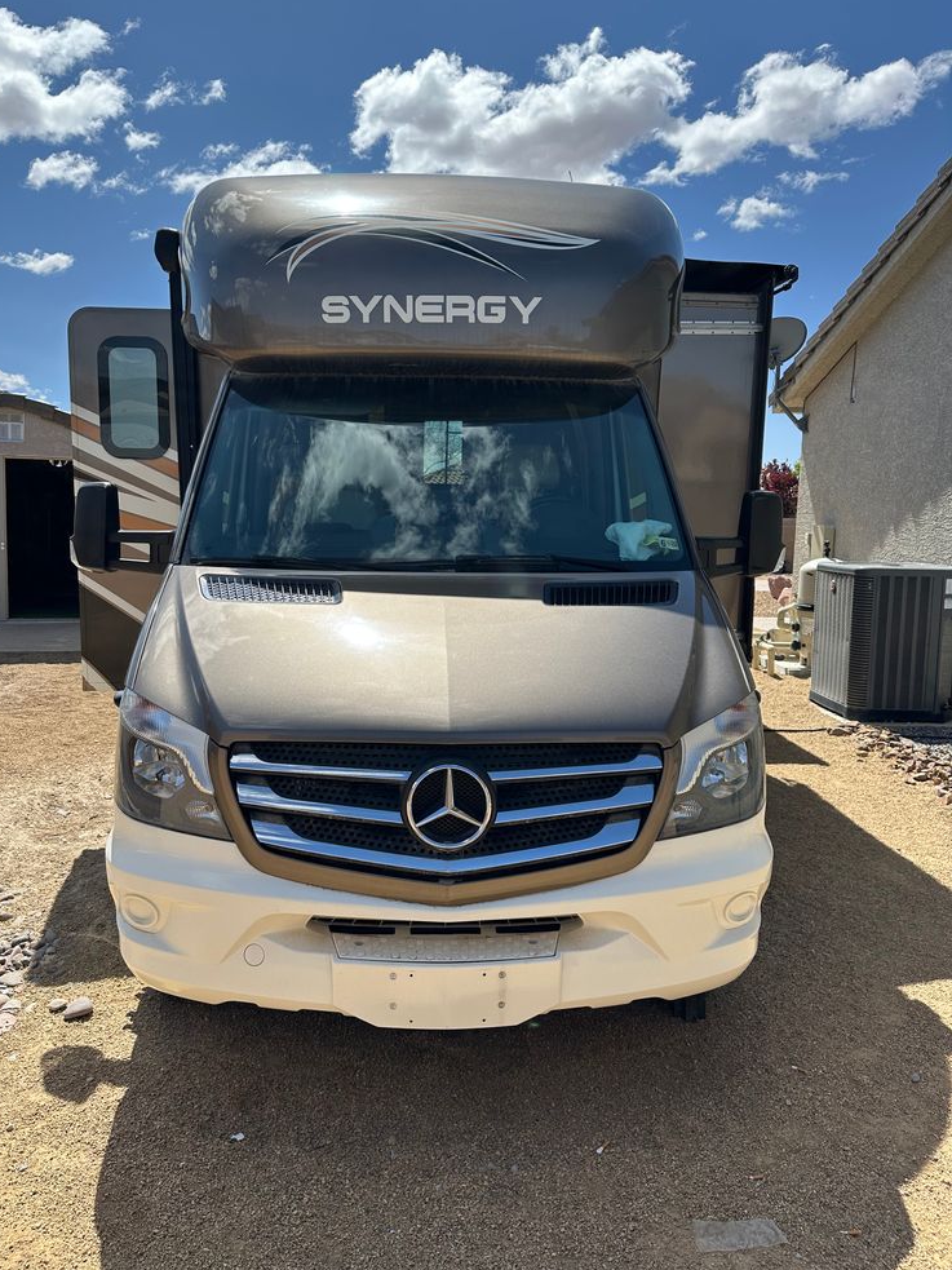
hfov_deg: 54.9
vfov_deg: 69.4
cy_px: 612
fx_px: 917
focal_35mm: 25
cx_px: 457
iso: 80
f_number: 1.78
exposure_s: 1/5263
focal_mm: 6.86
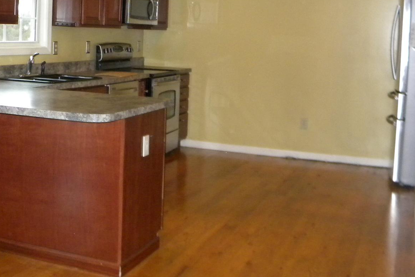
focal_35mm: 51
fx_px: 588
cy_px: 63
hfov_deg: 38.4
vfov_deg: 26.1
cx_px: 132
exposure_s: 1/26
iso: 400
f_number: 3.5
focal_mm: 5
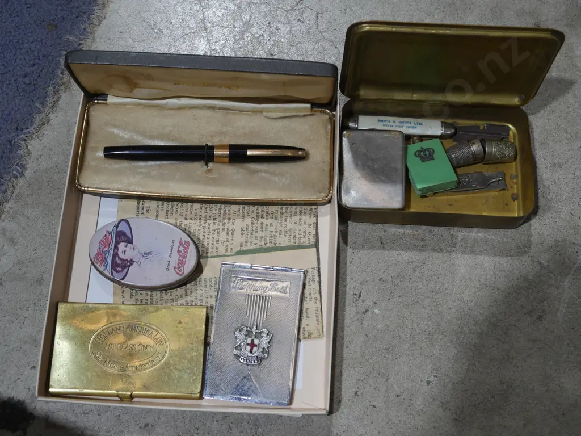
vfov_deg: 30.3
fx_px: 806
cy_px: 218
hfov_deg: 39.7
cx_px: 290
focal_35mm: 48
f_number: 5.2
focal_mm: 24
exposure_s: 1/60
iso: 250
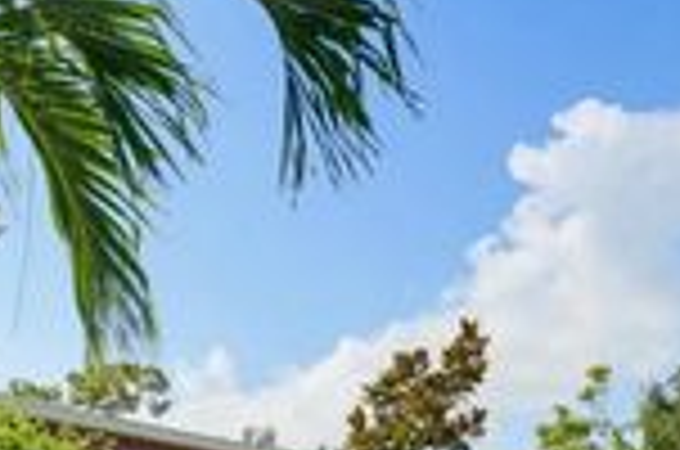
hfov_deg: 29.6
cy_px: 675
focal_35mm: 68
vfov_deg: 17.8
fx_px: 1282
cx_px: 261
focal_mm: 16
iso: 800
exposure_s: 1/500
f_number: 8
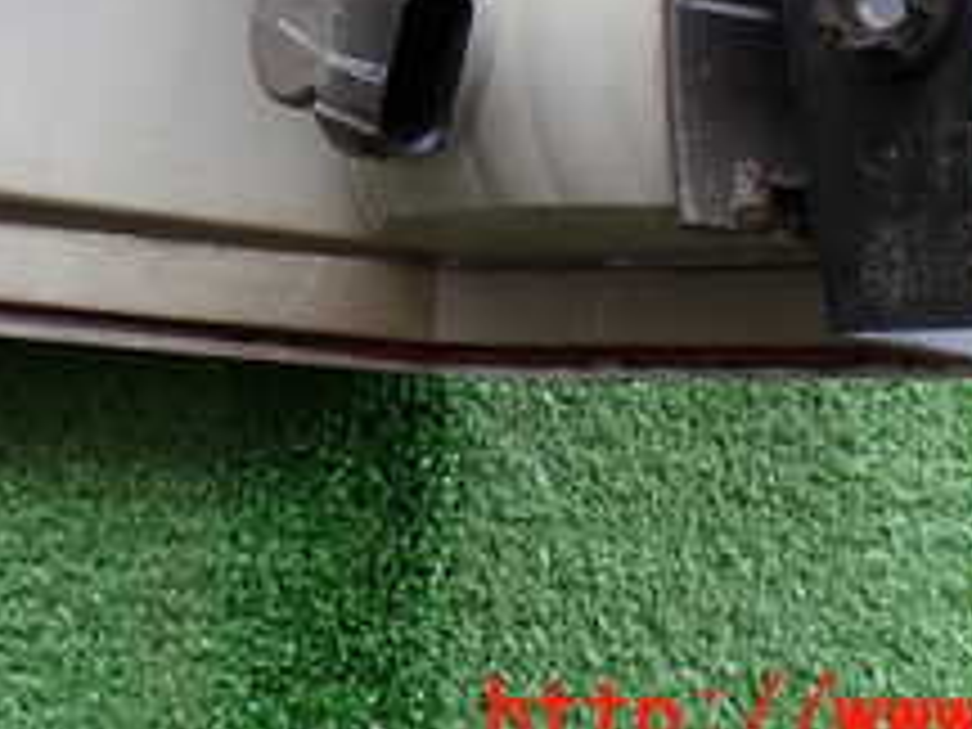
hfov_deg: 21.6
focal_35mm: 89
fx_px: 2499
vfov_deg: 15.7
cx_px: 153
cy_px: -234
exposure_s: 1/100
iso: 100
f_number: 2.4
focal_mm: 5.79
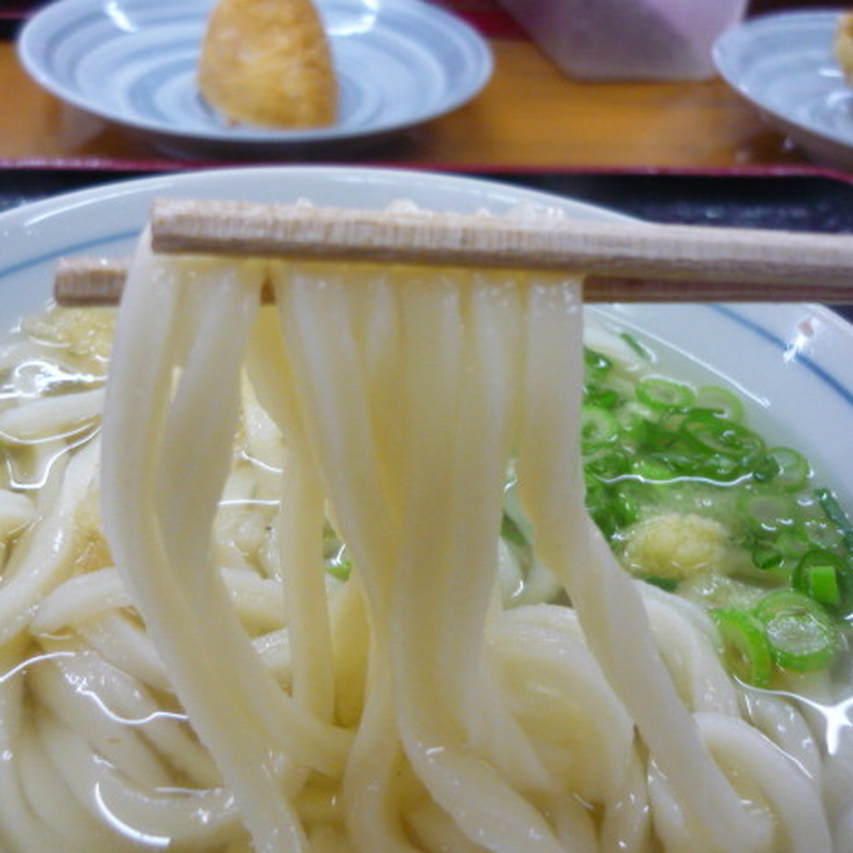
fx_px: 1115
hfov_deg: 41.8
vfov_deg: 41.9
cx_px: 395
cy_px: 427
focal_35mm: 40
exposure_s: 1/30
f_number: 2.8
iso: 320
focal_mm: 5.5
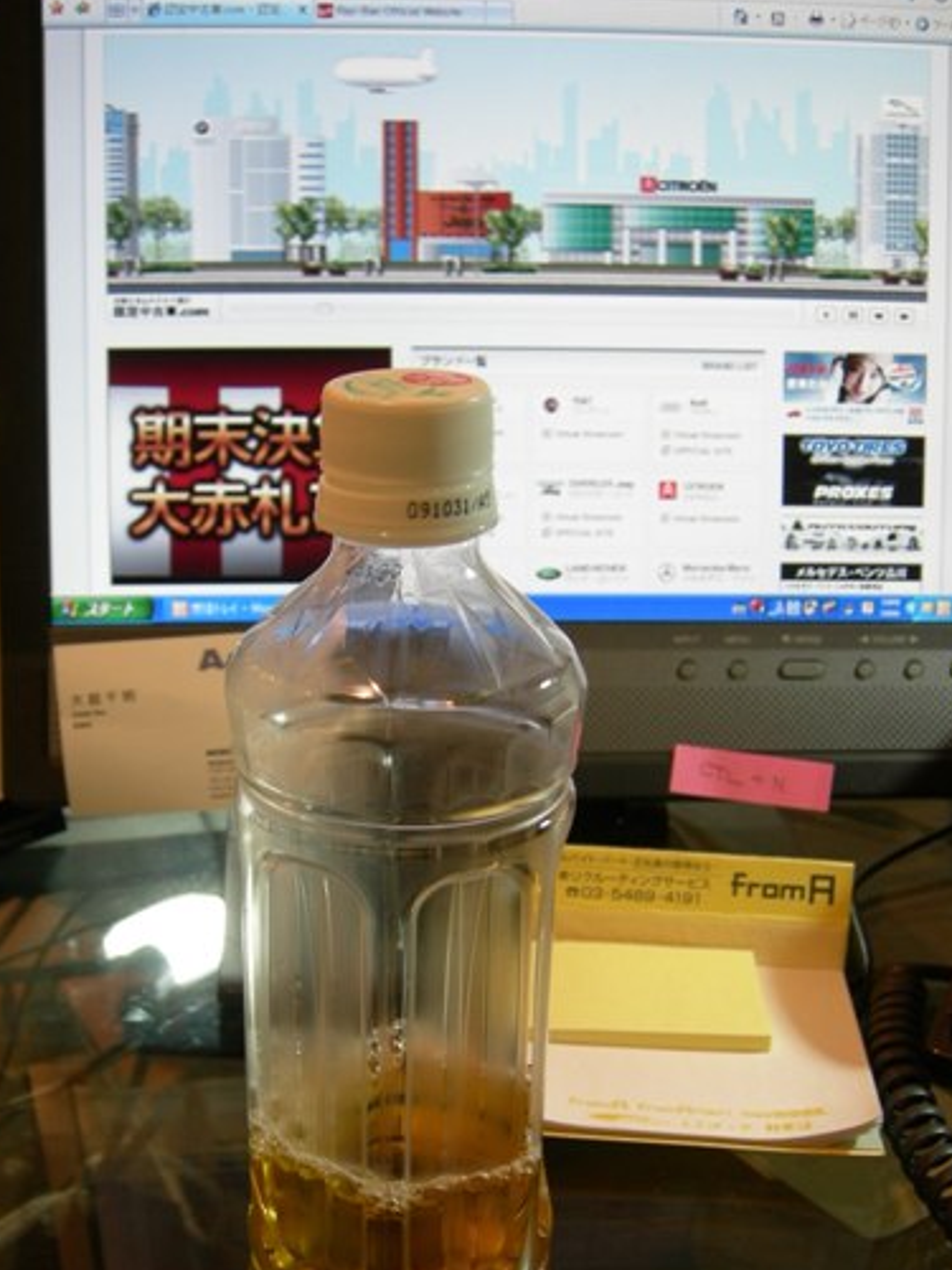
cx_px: 391
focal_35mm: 48
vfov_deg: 39.4
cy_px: 784
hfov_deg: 30.2
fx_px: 1760
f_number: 2.7
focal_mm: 7.5
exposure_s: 1/16.1
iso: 64
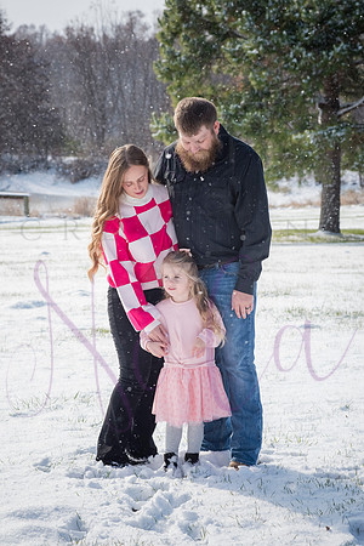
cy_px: 273
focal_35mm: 112
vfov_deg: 18.3
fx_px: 1699
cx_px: 182
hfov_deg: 12.2
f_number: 9
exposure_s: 1/1000
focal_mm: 112
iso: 640
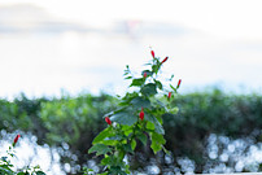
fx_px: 2105
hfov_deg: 7.0
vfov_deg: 4.8
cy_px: -16
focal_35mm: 289
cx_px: 374
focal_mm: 100
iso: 1250
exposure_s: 1/320
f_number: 2.8
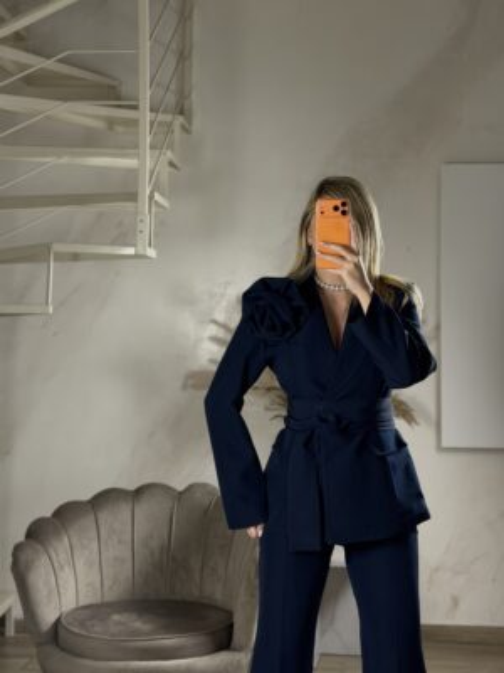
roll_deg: -0.4
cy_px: 336
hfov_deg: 30.3
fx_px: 932
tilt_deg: -7.4
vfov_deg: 39.7
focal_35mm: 48
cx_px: 252
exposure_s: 1/50
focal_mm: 6.76
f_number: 1.78
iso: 80
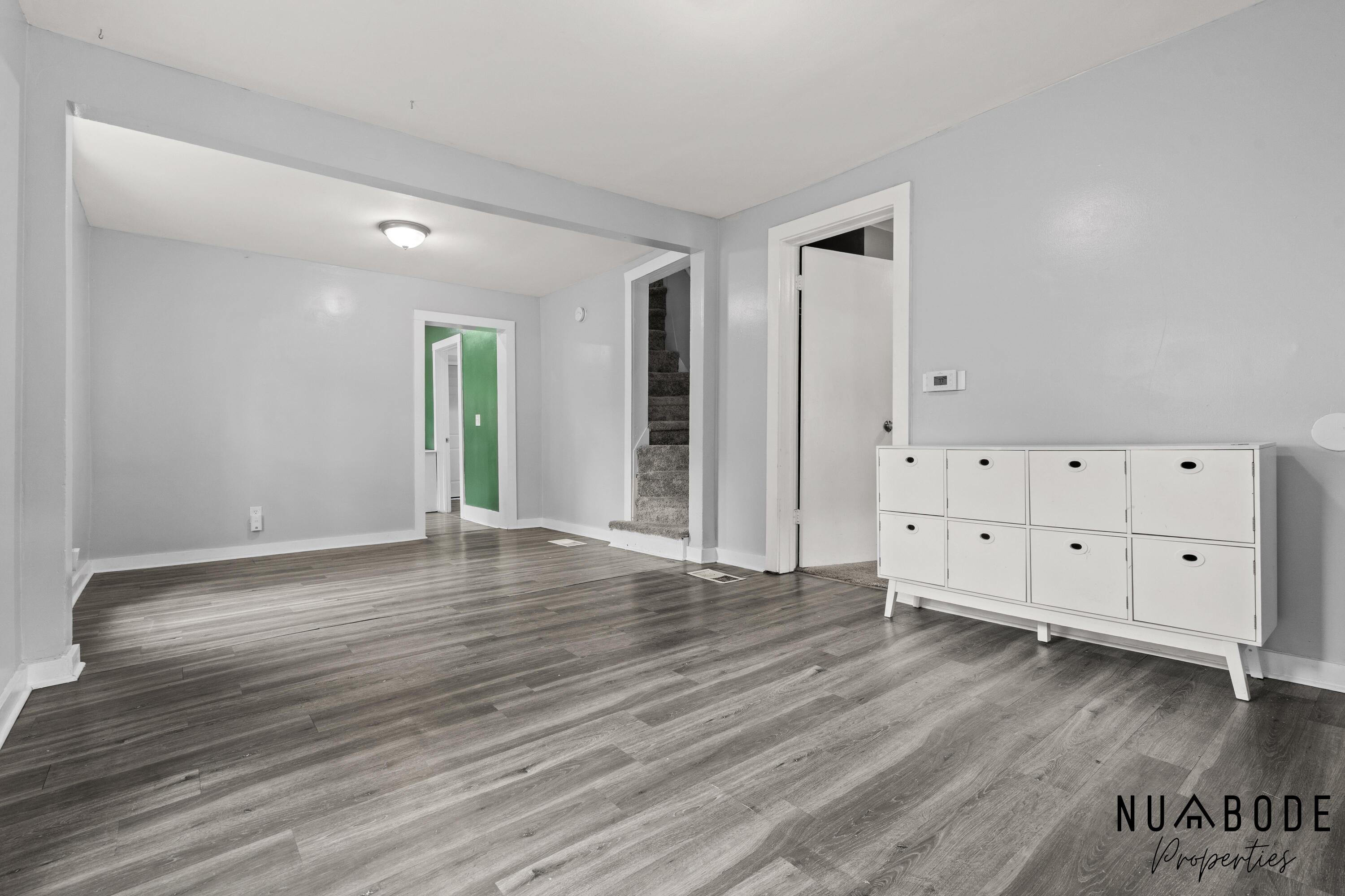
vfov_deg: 73.7
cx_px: 672
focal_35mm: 16
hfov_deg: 96.7
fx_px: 598
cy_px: 448
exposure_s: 1/1.25
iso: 250
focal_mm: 16
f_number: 8
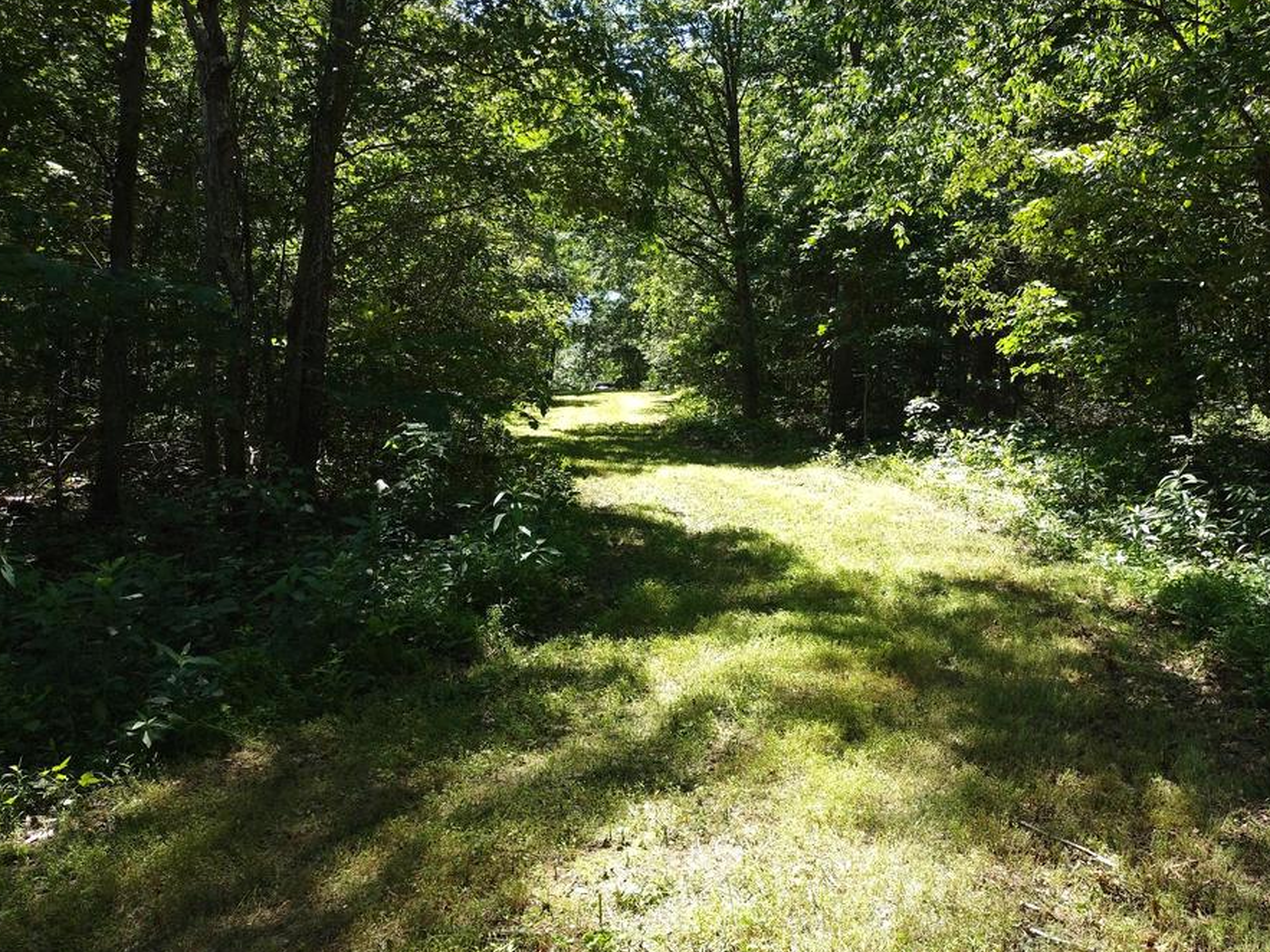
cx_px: 713
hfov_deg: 61.5
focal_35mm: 29
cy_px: 488
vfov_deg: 48.2
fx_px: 1064
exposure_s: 1/120
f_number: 1.79
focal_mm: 4.7
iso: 50
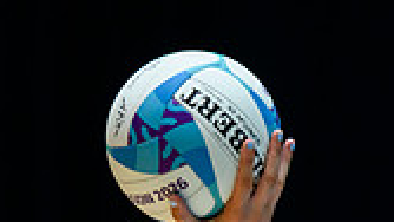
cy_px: 450
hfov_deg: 2.6
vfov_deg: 1.5
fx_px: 8641
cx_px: 76
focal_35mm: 827
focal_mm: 150
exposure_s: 1/1600
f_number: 3.5
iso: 2500
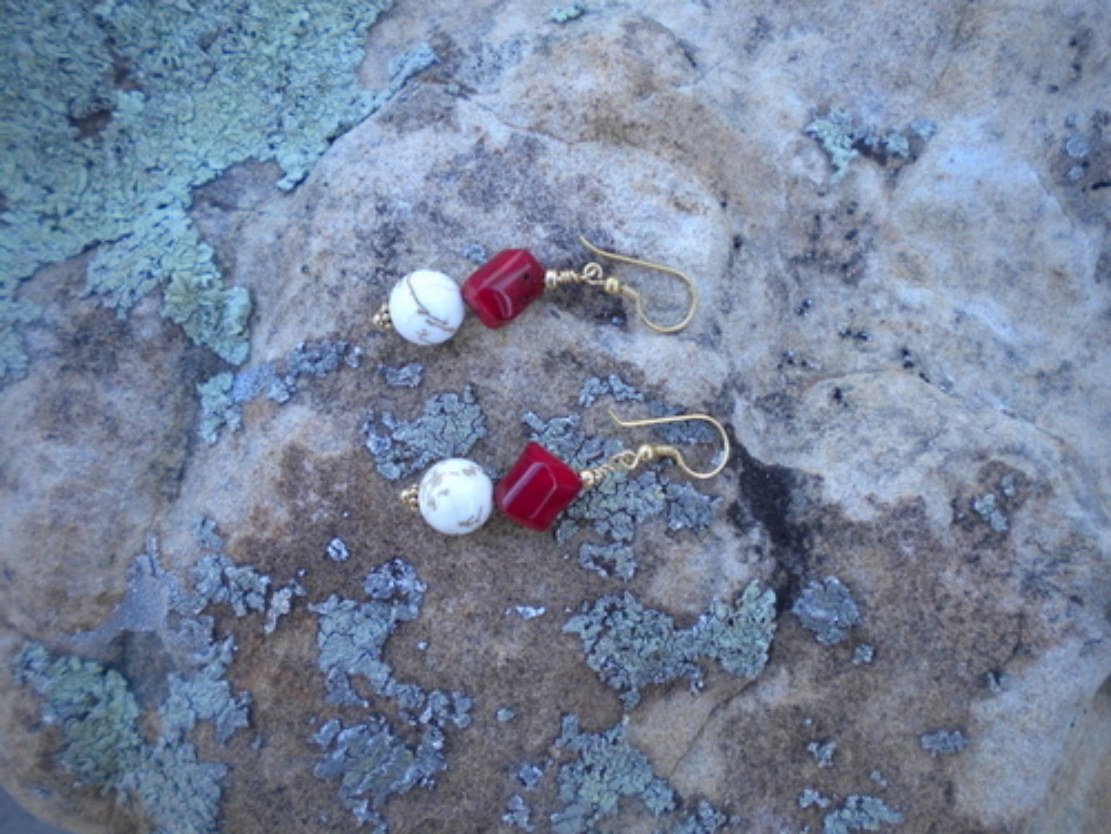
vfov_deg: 40.7
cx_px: 556
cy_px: 417
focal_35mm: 35
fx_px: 1123
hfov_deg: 52.6
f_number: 3.1
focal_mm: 6.3
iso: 80
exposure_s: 1/96.1
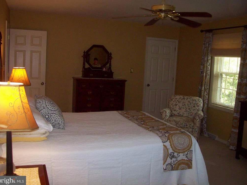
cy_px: 91
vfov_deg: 38.7
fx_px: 264
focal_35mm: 37
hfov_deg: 50.1
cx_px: 122
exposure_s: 1/64
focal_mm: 6
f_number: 2.7
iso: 140
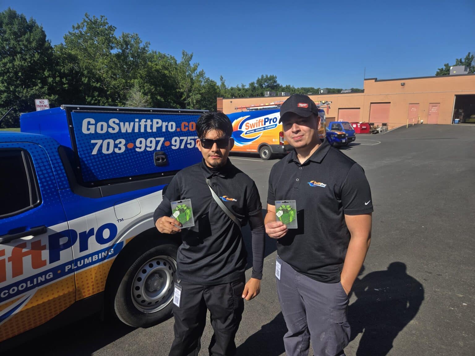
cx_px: 238
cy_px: 178
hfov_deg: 73.9
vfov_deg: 58.9
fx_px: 316
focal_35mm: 23
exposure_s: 1/2163
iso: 25
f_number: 1.8
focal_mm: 5.4
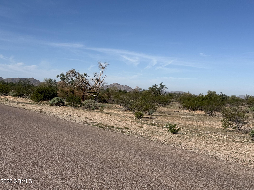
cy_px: 95
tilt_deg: -0.6
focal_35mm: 48
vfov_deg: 30.3
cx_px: 127
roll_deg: -3.6
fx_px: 352
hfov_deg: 39.7
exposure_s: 1/9901
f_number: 1.78
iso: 80
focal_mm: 6.76
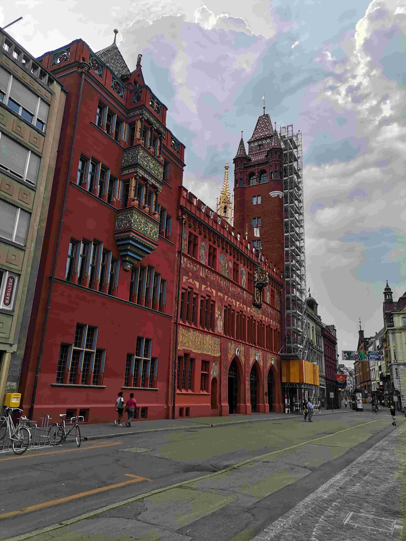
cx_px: 203
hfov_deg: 53.1
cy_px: 270
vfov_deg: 67.3
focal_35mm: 26
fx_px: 407
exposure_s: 1/1324
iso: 50
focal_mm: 4.75
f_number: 1.8
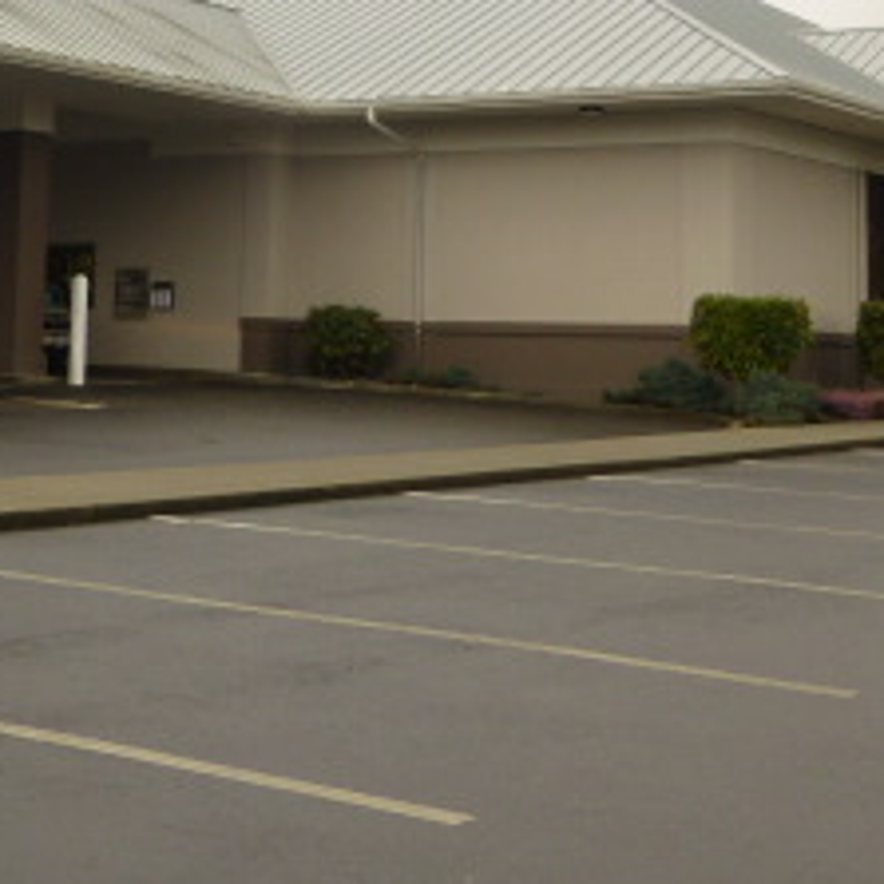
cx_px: 226
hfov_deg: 22.6
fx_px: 2196
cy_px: -32
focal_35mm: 76
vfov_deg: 21.8
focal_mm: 5.4
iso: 100
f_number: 4
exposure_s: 1/125
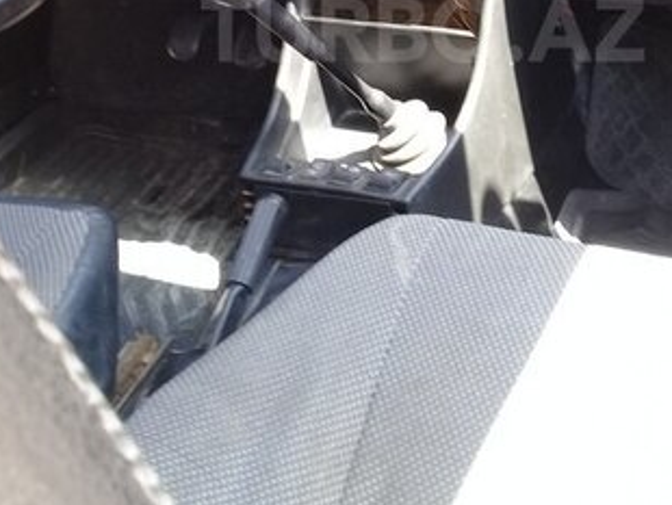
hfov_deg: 29.2
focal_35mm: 66
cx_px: 423
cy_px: 29
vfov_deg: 21.7
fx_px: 1282
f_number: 2.2
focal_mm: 3.3
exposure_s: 1/33
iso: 50
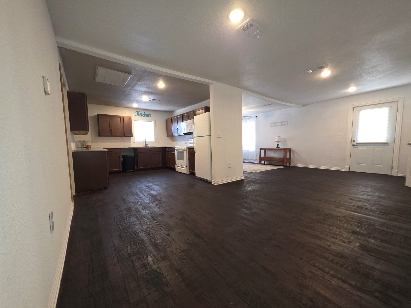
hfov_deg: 106.2
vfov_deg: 89.9
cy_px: 154
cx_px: 206
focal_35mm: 13
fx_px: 154
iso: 250
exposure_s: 1/60
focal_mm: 2.2
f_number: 1.9
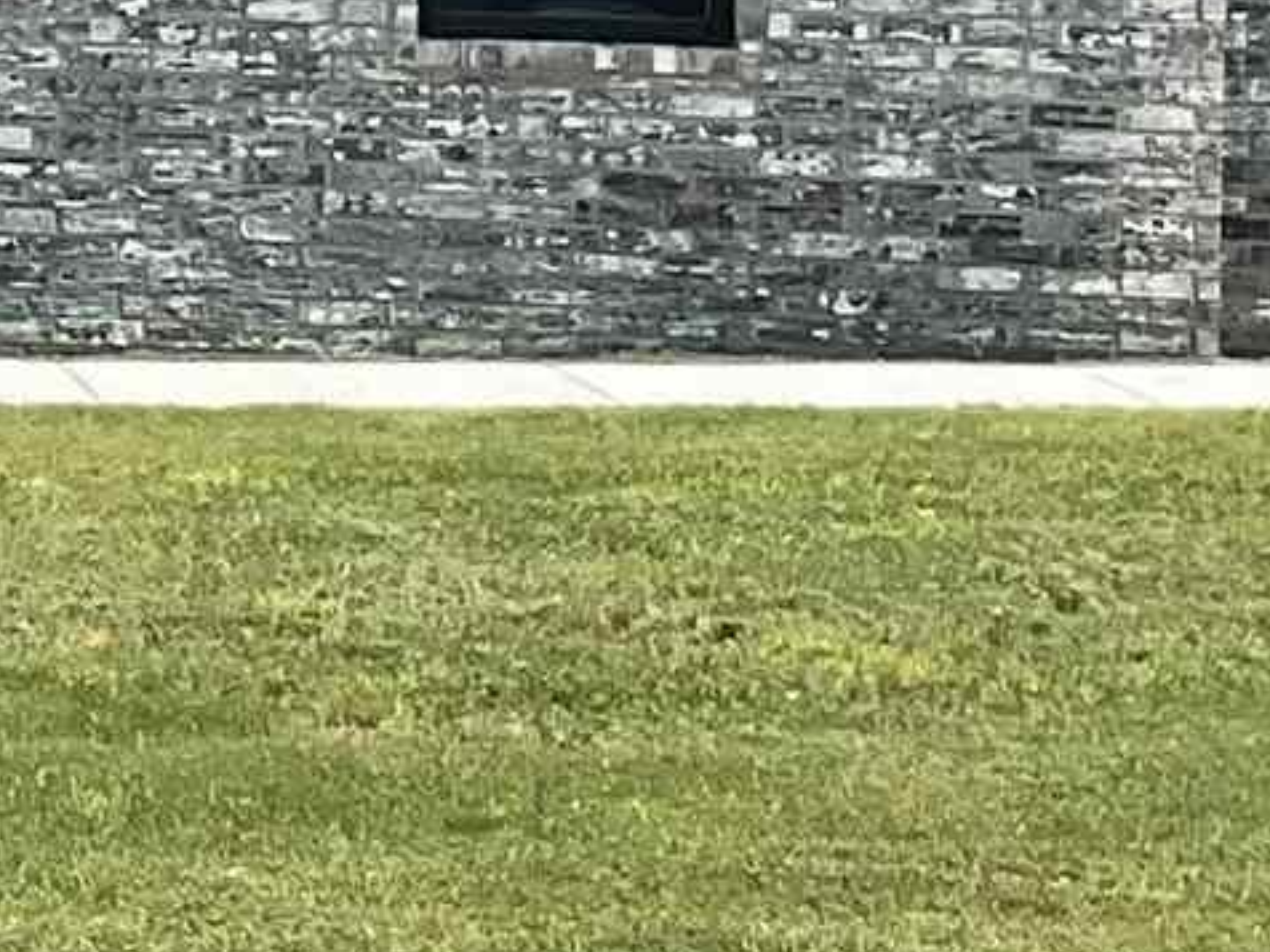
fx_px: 6861
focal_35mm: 187
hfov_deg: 10.2
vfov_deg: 7.9
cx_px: -691
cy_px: -248
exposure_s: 1/1675
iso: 16
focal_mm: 3
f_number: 1.8
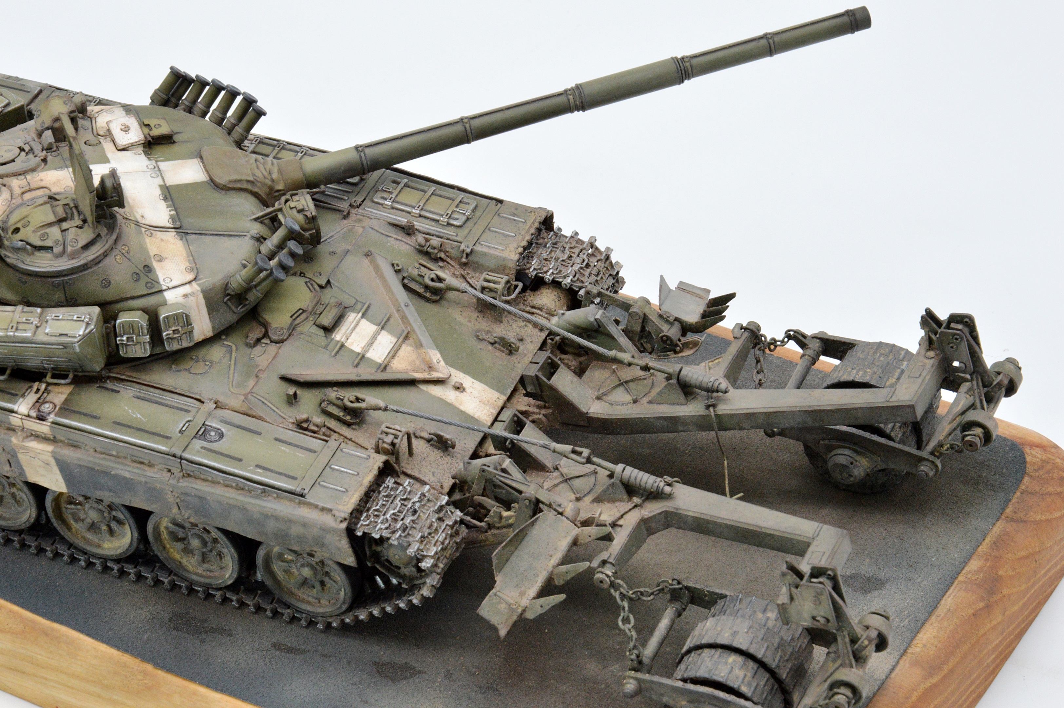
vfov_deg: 9.9
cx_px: 532
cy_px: 354
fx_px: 4075
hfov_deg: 14.9
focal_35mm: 138
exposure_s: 1/20
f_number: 18
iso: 800
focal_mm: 92
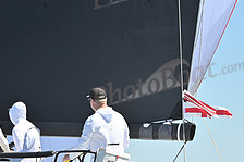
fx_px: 1510
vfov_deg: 6.1
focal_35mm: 223
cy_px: 153
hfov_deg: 9.2
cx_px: 36
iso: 250
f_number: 6.3
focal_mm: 86
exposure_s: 1/1000
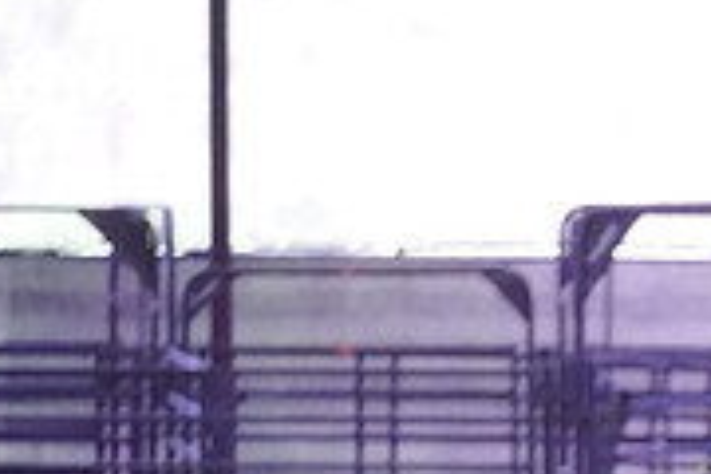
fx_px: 12698
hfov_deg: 3.2
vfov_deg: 2.1
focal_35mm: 643
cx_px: 901
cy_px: 713
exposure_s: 1/2000
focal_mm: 200
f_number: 2.8
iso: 16000
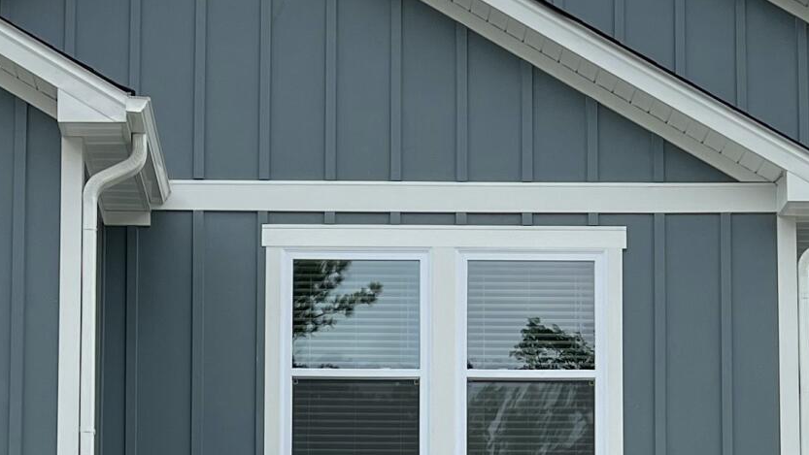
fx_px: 2189
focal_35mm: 102
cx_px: 349
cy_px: 624
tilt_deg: +8.5
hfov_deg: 20.9
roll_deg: -0.4
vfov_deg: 11.5
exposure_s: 1/1295
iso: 50
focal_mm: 5.7
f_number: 1.5
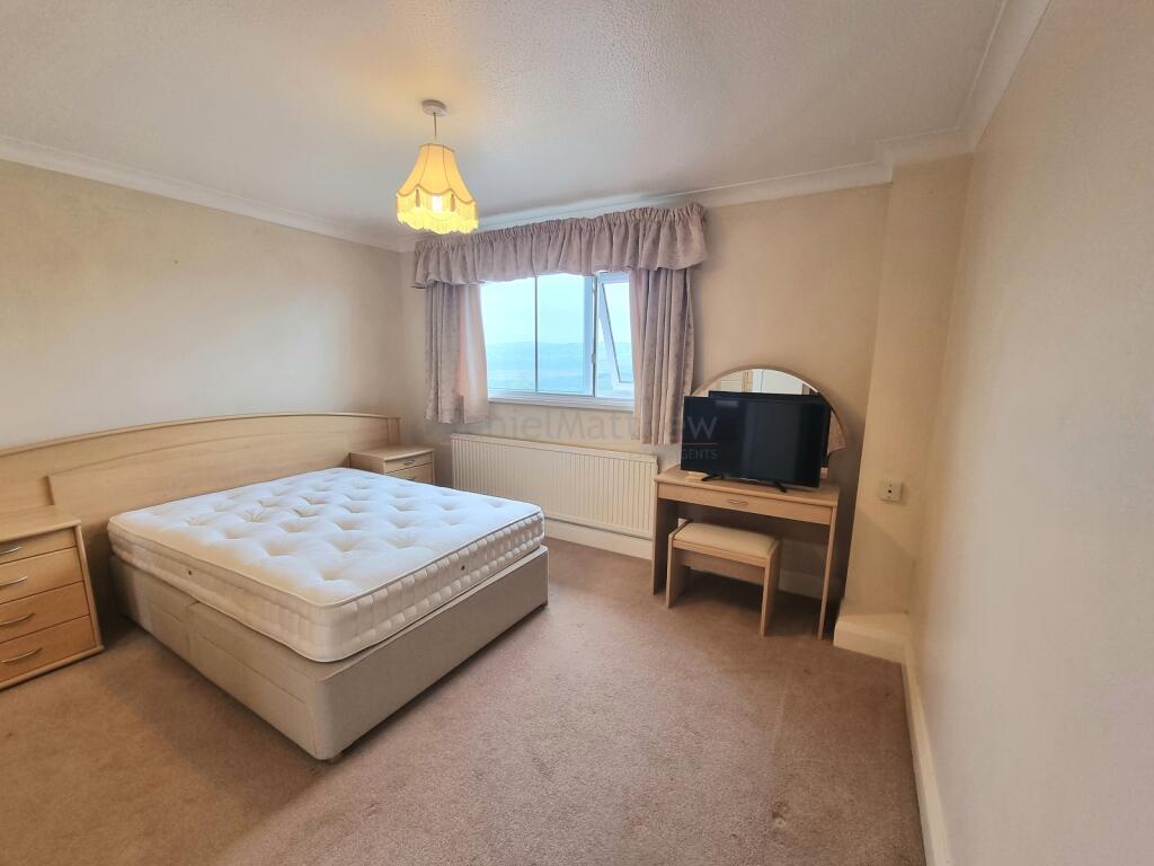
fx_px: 433
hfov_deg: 106.2
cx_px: 577
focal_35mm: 13
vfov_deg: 89.9
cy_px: 433
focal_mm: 2.2
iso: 80
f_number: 2.2
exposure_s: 1/50
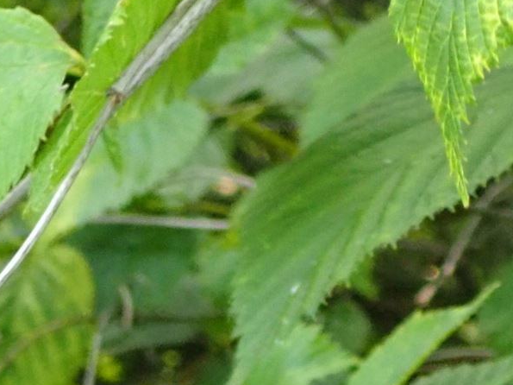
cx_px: 479
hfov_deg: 5.9
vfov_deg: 4.4
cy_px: -161
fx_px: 4978
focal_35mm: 336
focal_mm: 18
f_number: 4.9
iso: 800
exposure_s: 1/80
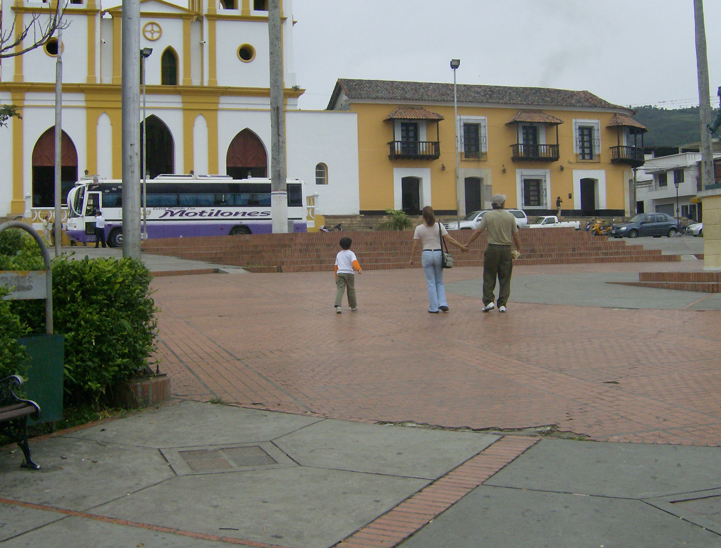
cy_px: 213
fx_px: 984
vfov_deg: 31.0
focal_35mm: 47
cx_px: 337
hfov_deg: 40.2
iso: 100
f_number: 4.7
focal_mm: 6
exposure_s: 1/287
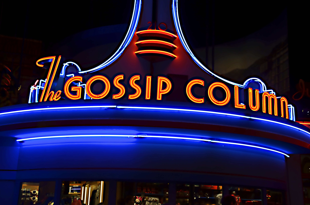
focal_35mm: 45
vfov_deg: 29.7
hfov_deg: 43.7
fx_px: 387
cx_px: 155
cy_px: 102
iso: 400
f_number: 4.5
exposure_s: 1/80
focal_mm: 30
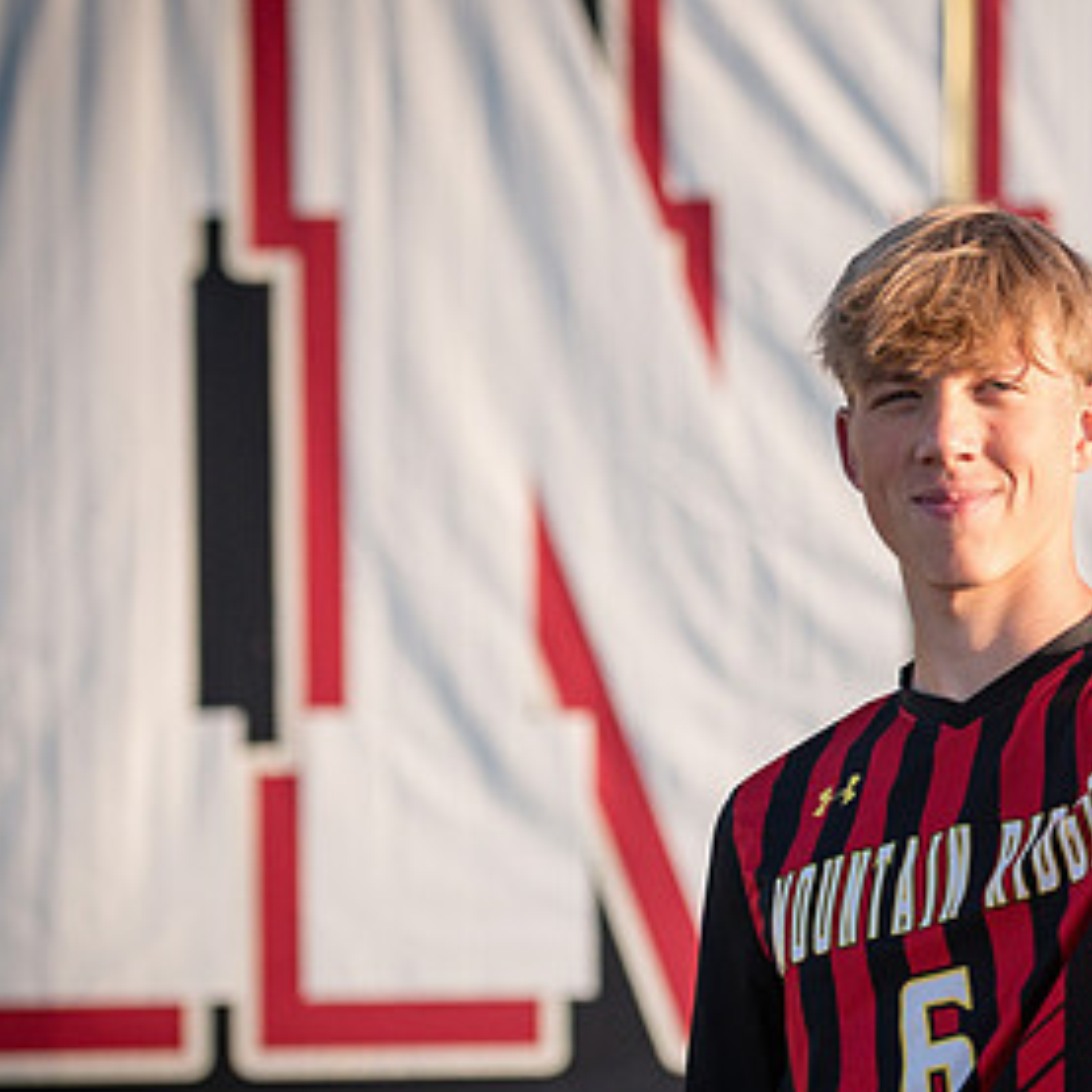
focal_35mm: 160
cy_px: 589
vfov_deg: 10.9
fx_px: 5710
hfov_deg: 10.9
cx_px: 1001
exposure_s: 1/4000
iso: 800
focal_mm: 90
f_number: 2.8
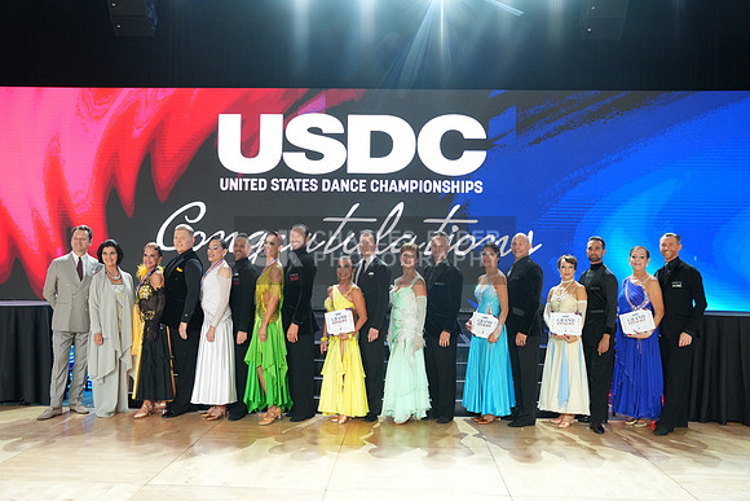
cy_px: 250
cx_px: 375
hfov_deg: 55.2
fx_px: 717
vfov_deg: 38.5
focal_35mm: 34
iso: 2500
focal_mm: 34.4
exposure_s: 1/400
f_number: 4
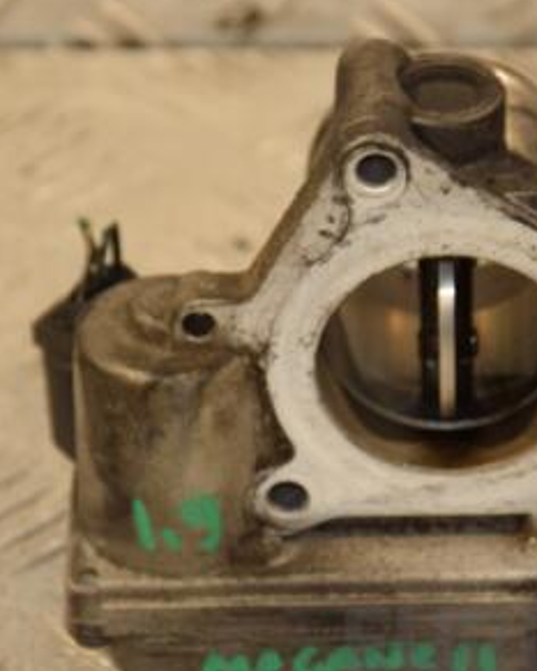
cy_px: 334
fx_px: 5639
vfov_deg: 6.8
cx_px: 302
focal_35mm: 284
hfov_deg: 5.5
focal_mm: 98
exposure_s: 1/100
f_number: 5.6
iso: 800
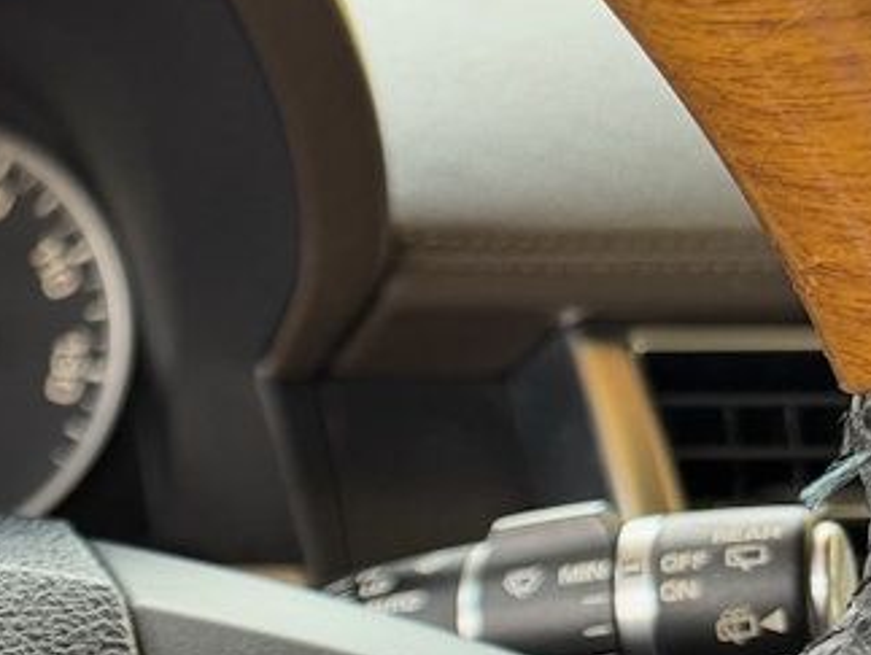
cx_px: -404
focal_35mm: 76
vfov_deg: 17.8
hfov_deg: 21.7
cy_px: 925
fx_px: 1914
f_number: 1.78
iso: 160
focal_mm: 6.76
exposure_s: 1/121
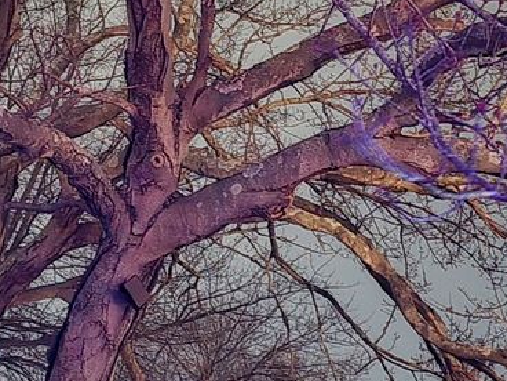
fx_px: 1172
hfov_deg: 24.2
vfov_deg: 18.3
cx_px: 143
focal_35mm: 80
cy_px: 104
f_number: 1.7
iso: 2500
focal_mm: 6.3
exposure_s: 1/2
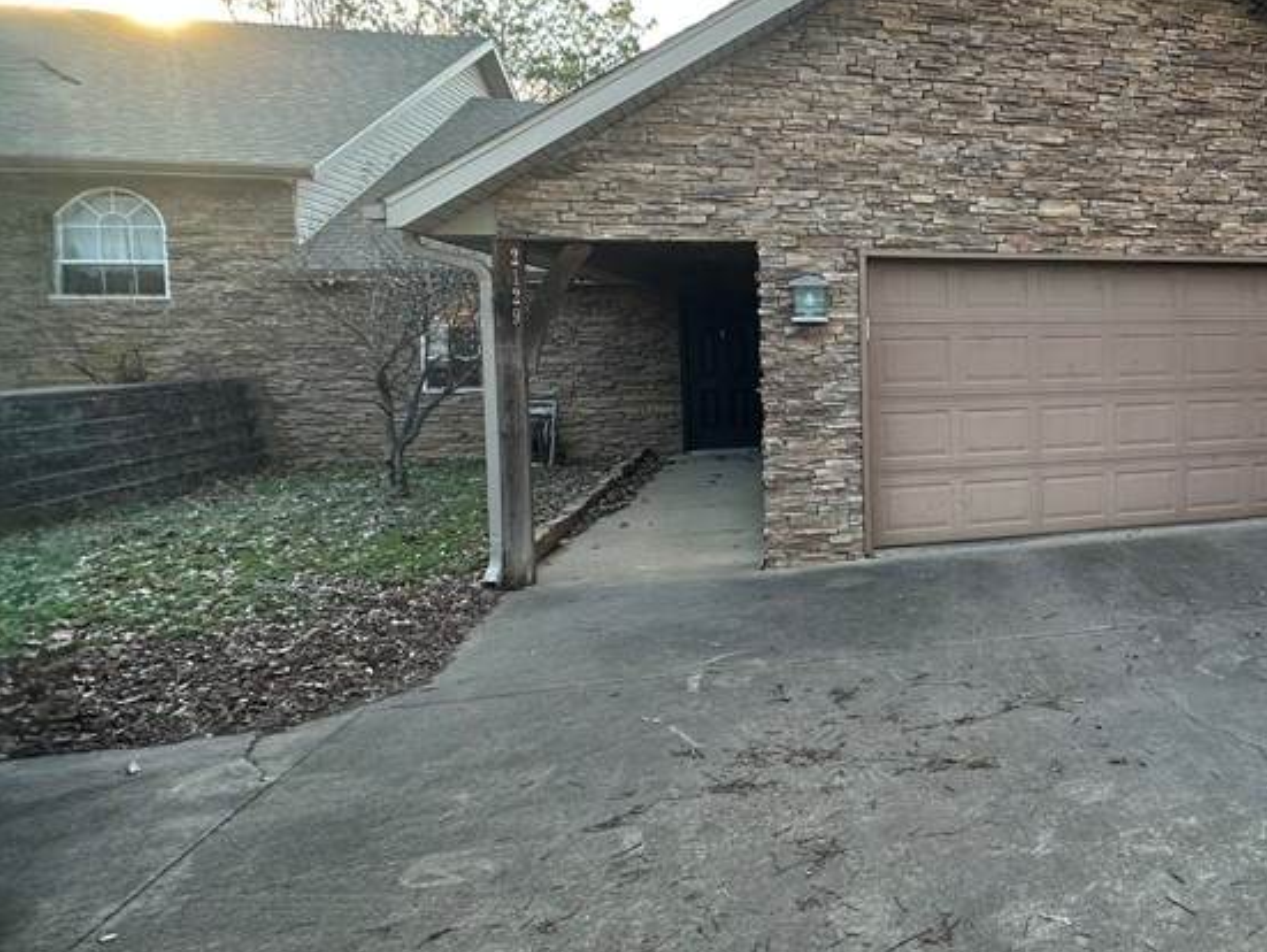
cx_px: 1101
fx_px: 952
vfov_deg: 52.8
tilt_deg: -2.3
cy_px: 382
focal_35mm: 26
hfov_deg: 59.0
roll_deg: +0.3
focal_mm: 2.22
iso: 50
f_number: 2.2
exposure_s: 1/99
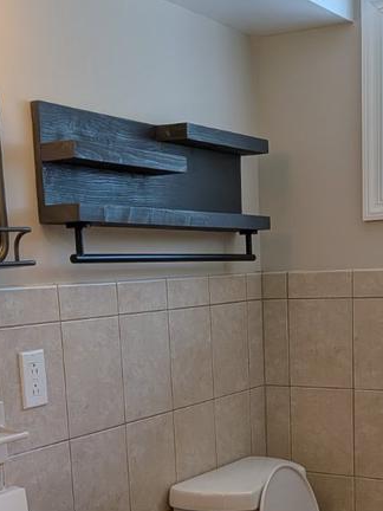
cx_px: 219
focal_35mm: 60
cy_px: 429
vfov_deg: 31.1
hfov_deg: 24.4
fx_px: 885
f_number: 1.7
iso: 29
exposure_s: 1/962
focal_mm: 4.53
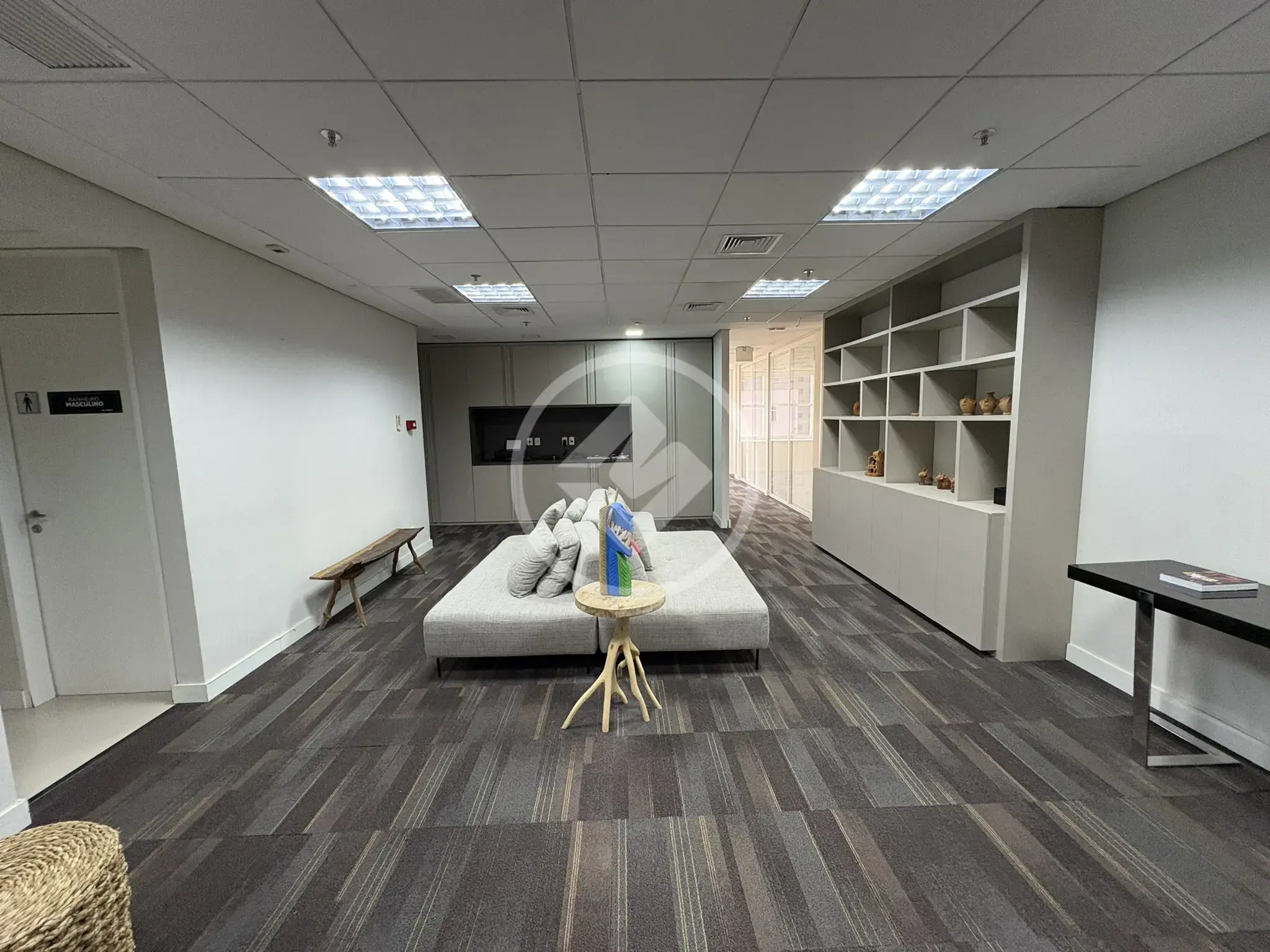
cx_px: 635
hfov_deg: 102.1
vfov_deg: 85.7
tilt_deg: -6.5
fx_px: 514
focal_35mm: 14
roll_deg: +1.3
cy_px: 476
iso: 320
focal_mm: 2.22
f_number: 2.2
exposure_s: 1/60
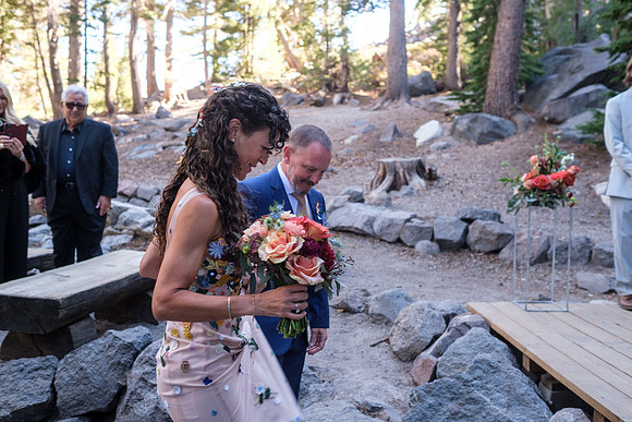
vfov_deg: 37.9
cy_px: 211
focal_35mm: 35
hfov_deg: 54.4
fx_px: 615
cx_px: 316
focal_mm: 23
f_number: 3.2
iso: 160
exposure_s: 1/70
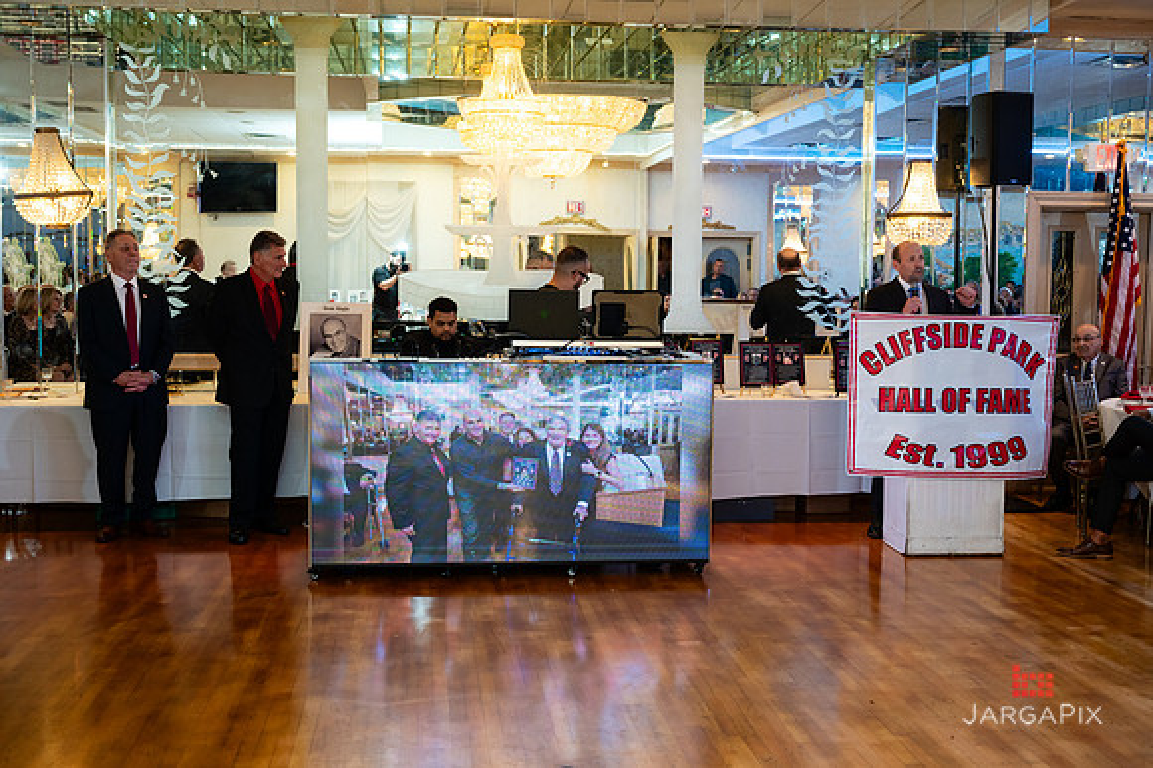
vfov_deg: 32.6
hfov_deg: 47.5
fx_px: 1311
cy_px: 384
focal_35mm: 41
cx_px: 576
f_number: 3.2
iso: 1250
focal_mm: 40
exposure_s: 1/200
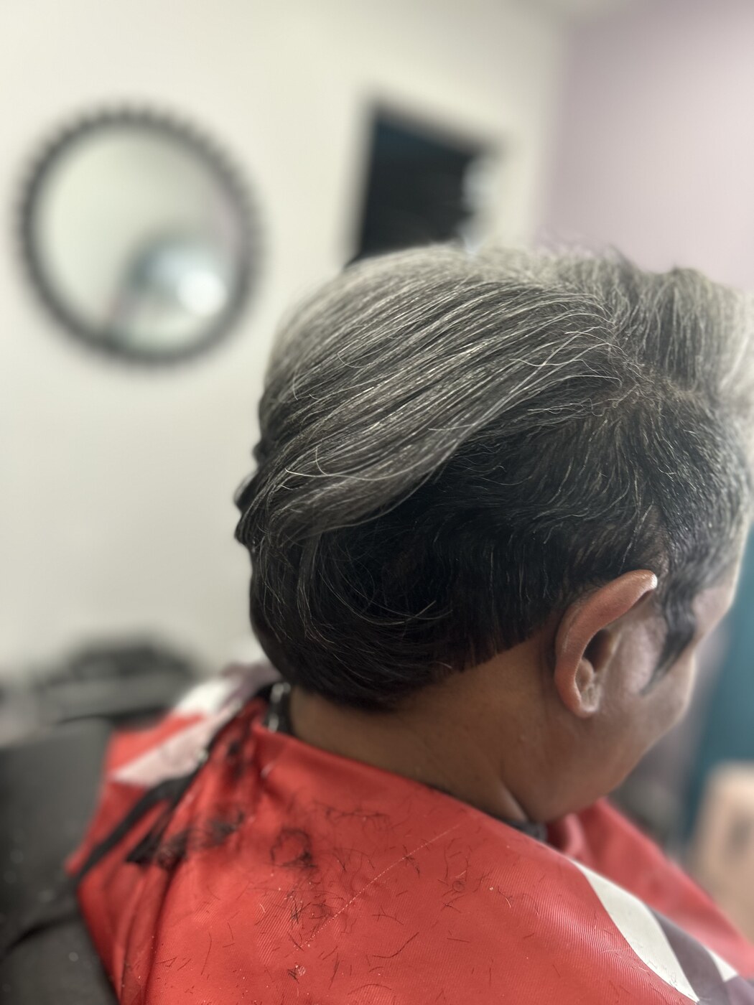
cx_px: 377
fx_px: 755
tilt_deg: -10.7
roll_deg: -10.2
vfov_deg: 67.3
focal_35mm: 26
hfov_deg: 53.1
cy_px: 502
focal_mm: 5.7
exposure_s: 1/60
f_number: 1.5
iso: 64
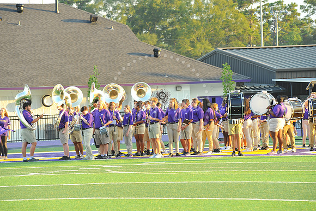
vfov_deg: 6.9
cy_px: 106
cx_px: 158
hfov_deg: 10.3
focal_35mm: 200
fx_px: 1754
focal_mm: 200
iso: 320
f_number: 7.1
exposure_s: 1/80
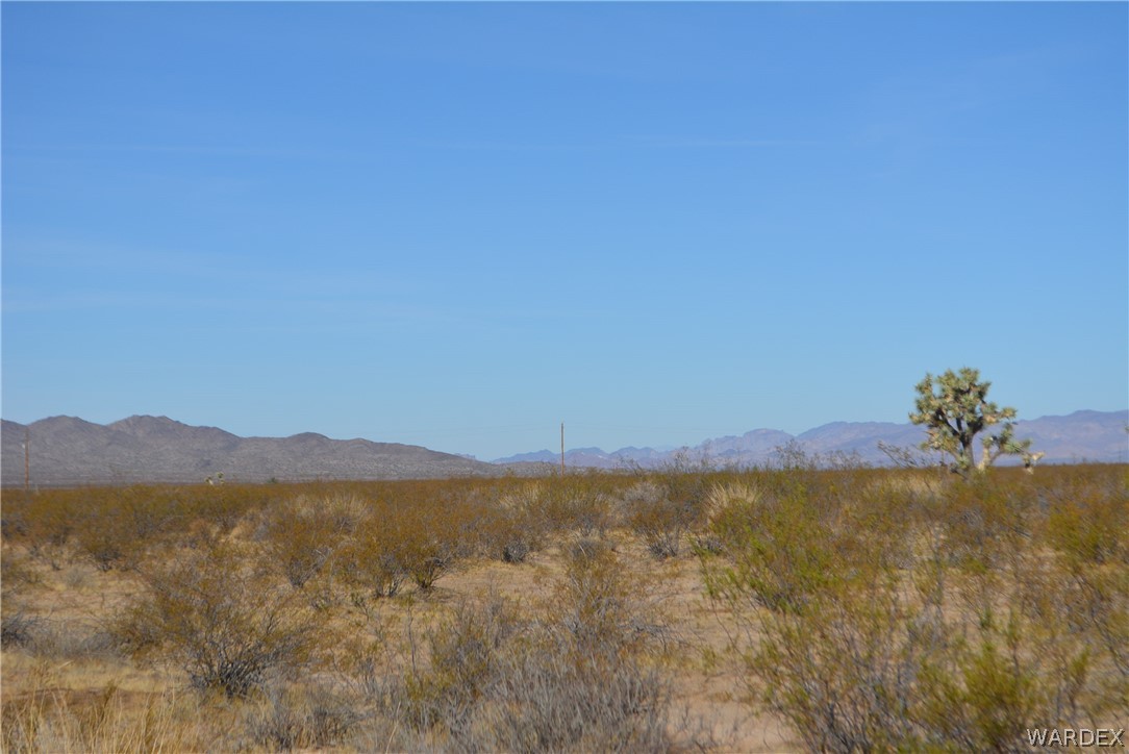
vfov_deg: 16.6
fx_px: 2589
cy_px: 377
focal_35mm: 82
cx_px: 564
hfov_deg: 24.6
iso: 400
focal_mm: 55
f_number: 8
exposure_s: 1/2000
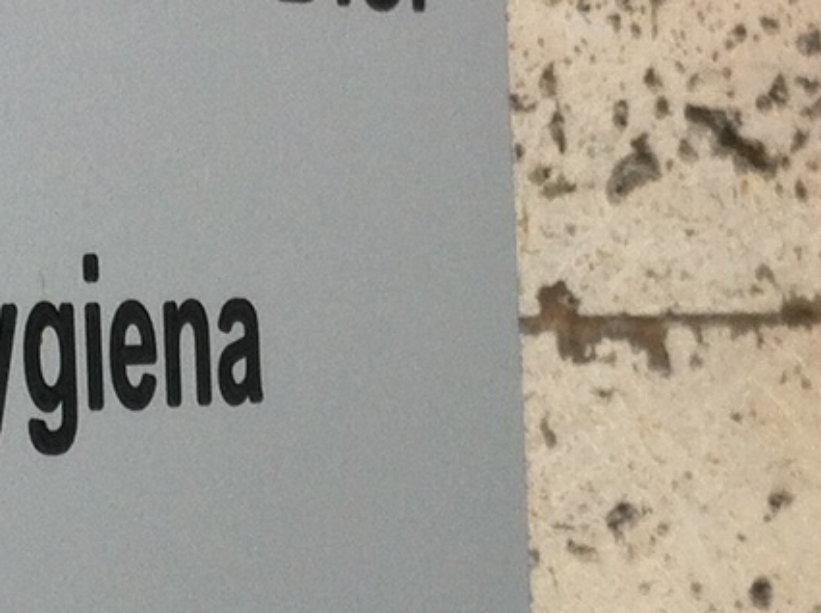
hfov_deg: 11.7
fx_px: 4001
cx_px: 256
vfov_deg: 8.8
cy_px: 256
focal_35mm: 169
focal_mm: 3.85
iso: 80
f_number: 2.8
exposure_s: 1/162
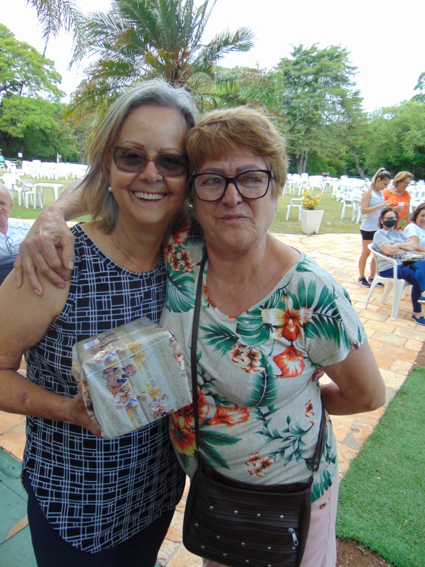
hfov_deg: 54.9
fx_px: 409
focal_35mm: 25
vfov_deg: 69.4
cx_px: 212
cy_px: 284
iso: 80
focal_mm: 4.5
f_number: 3
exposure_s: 1/160
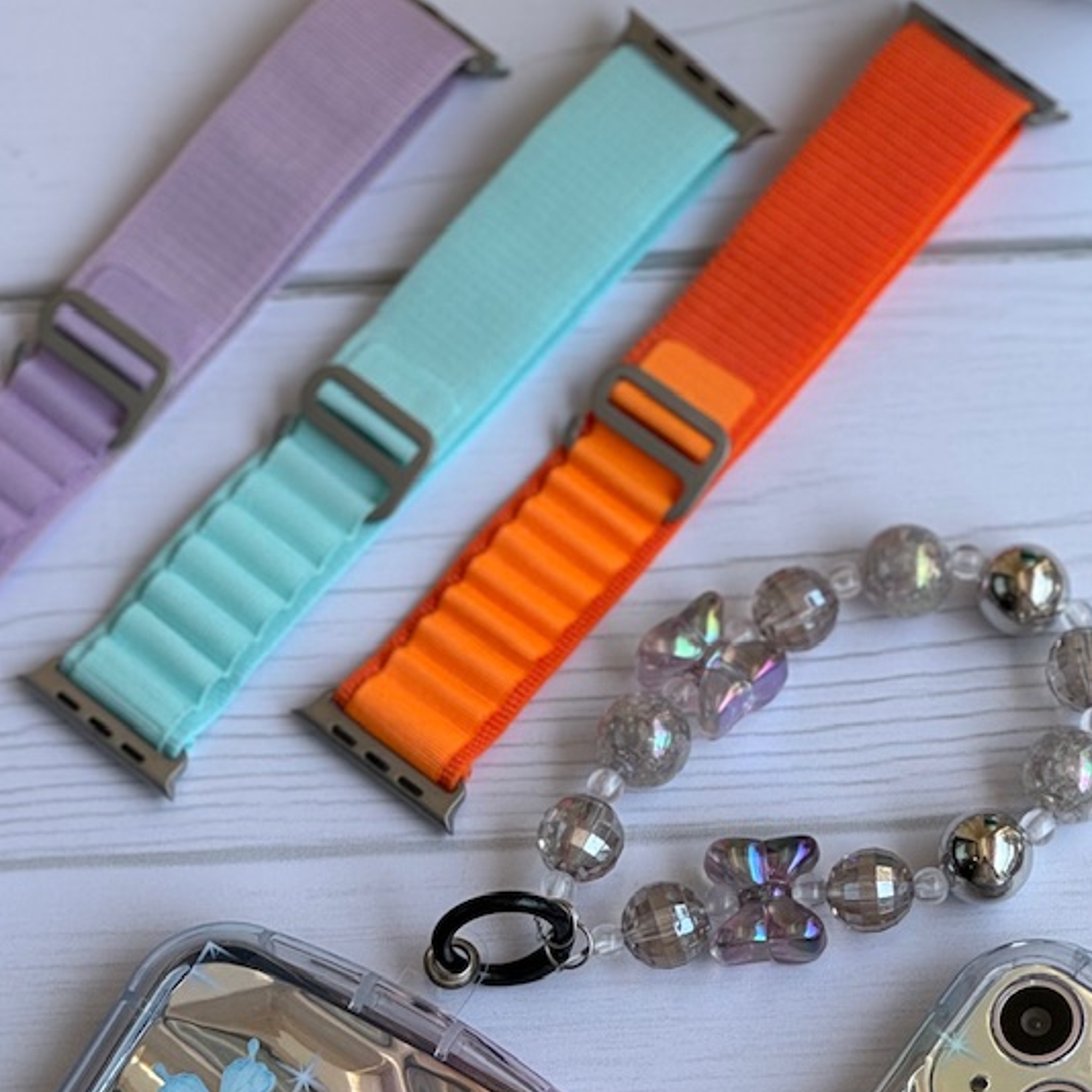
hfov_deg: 10.7
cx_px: 720
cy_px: 1047
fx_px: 5818
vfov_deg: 10.6
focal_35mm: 163
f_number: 2.8
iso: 25
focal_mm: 9
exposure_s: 1/240
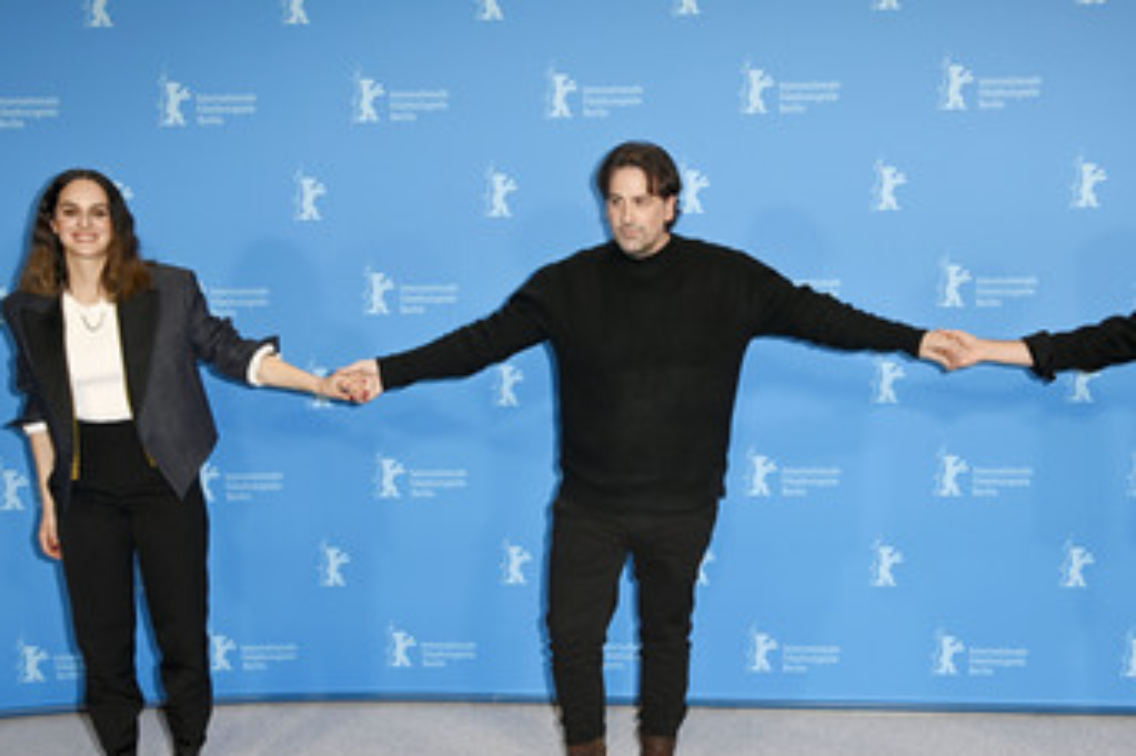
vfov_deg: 29.8
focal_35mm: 45
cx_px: 688
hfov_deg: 43.4
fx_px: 1419
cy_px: 420
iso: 800
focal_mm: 34
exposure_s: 1/200
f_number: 5.6
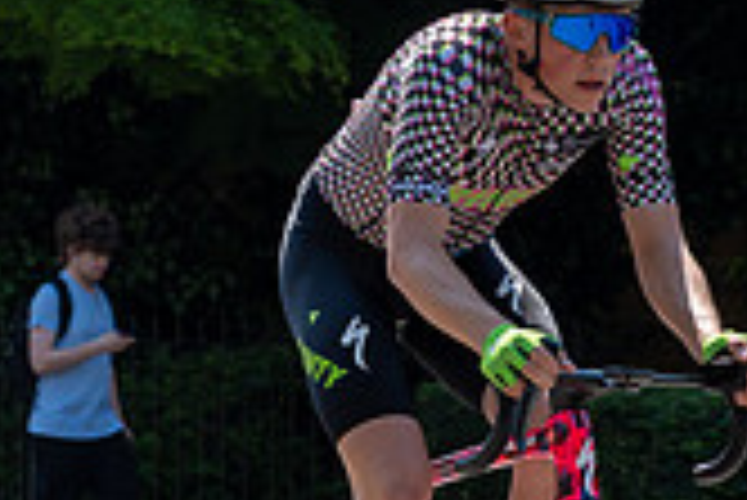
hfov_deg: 6.9
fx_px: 6168
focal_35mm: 297
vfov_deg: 4.6
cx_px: 483
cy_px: 31
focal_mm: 68
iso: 160
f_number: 5
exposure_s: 1/800
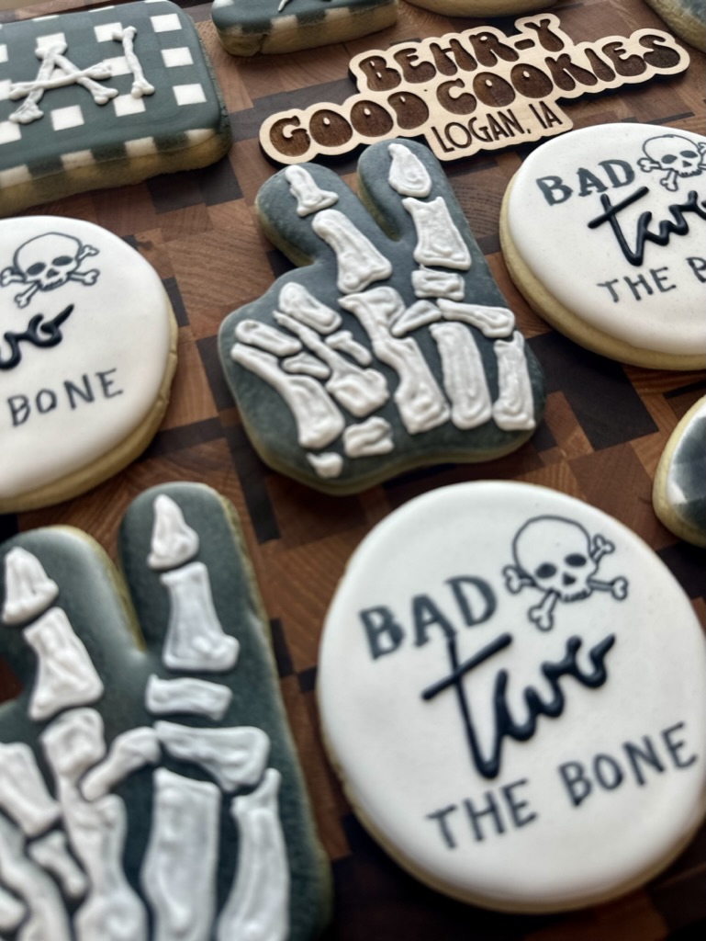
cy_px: 470
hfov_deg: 56.9
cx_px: 353
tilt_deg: -65.1
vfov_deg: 71.6
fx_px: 652
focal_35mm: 24
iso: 64
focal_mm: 6.86
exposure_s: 1/120
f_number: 1.78
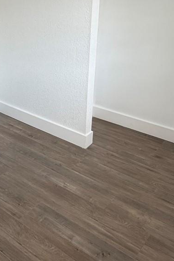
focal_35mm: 41
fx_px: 297
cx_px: 38
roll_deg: -0.2
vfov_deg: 46.1
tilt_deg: -15.7
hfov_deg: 31.9
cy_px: 74
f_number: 2.2
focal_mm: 2.22
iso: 100
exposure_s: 1/121
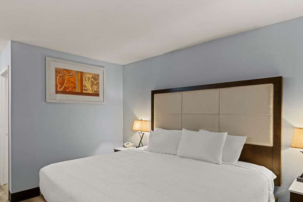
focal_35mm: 20
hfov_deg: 83.8
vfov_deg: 61.6
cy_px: 116
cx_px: 137
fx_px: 168
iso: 400
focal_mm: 14
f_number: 5.6
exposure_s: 1/3
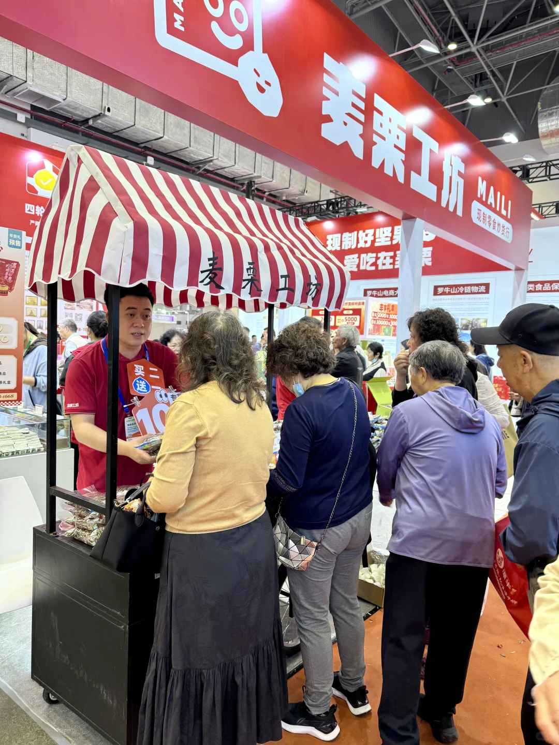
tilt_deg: -1.9
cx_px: 280
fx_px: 517
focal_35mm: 24
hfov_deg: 56.8
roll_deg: -3.0
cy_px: 372
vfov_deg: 71.6
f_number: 1.78
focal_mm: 6.76
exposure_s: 1/50
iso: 100
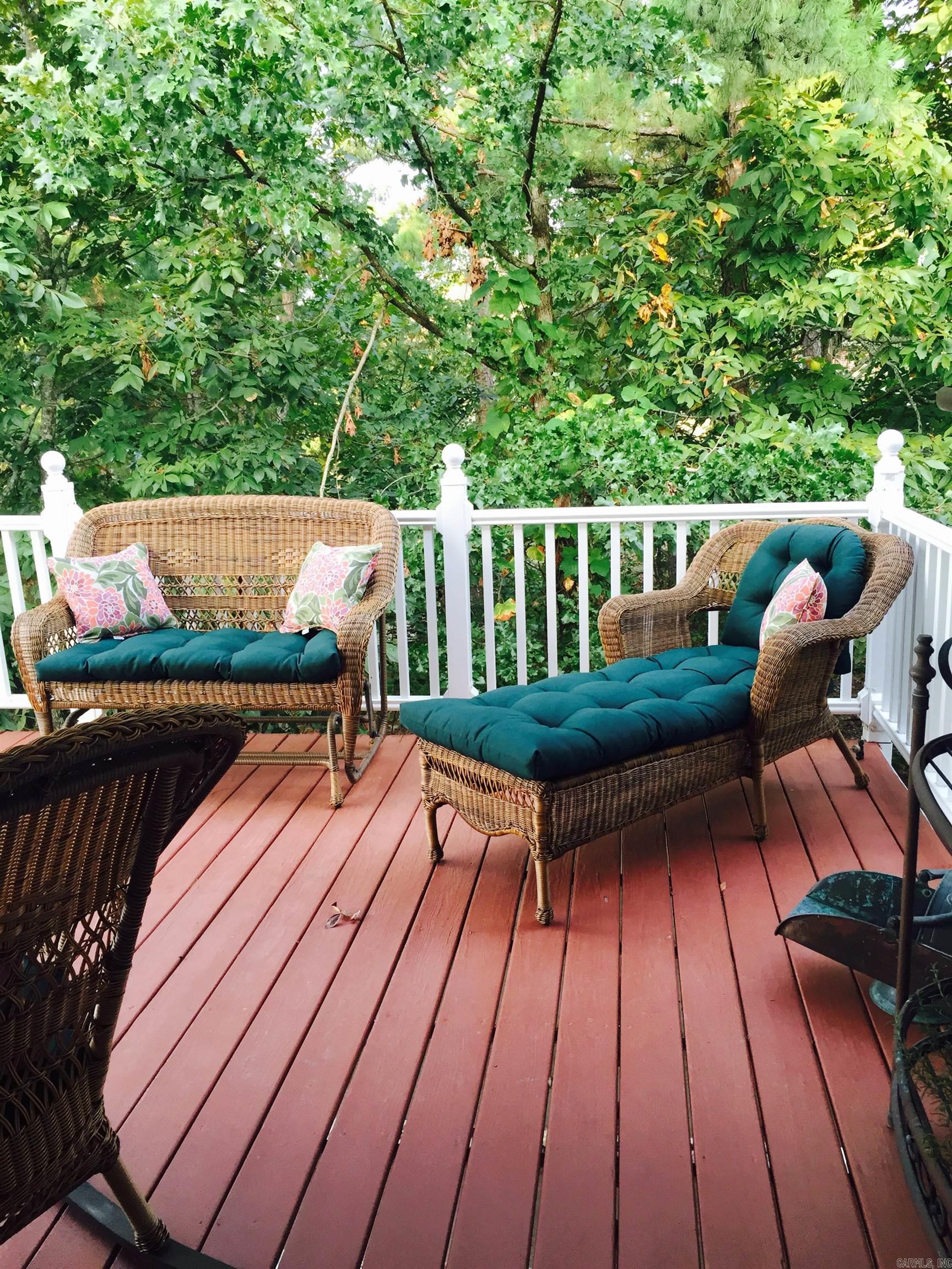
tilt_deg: -13.0
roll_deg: +2.5
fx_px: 1063
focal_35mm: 29
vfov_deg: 61.7
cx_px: 476
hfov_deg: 48.2
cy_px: 634
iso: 32
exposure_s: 1/40
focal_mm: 4.15
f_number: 2.2
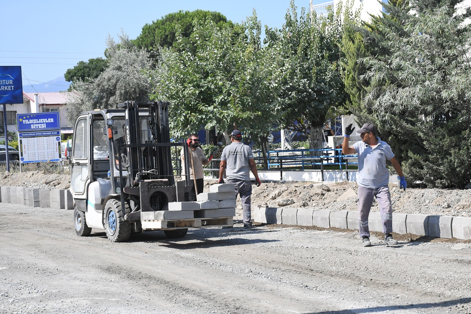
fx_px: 1020
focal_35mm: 78
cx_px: 236
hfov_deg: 26.0
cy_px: 157
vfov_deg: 17.5
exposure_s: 1/4000
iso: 1600
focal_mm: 52
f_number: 8
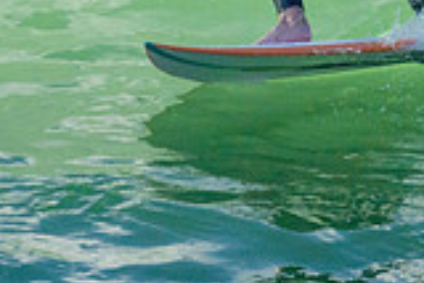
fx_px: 40481
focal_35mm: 3434
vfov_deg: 0.4
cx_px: 299
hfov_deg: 0.6
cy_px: -193
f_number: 11
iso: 1400
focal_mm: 800
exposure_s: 1/2000
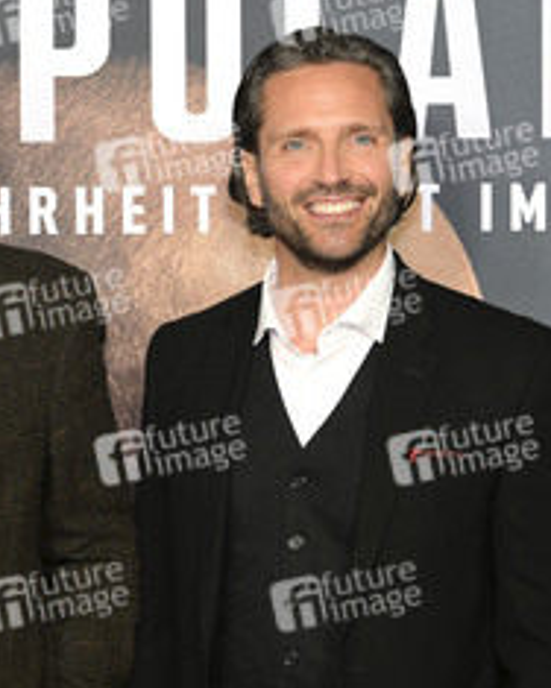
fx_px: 2752
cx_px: 92
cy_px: 378
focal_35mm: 135
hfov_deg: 11.4
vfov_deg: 14.3
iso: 1600
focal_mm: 75
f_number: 6.3
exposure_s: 1/160
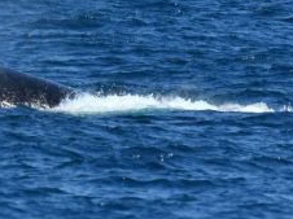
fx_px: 10366
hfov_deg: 1.6
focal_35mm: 1226
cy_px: -37
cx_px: 184
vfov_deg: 1.2
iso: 1000
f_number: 6
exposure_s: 1/8000
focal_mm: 360
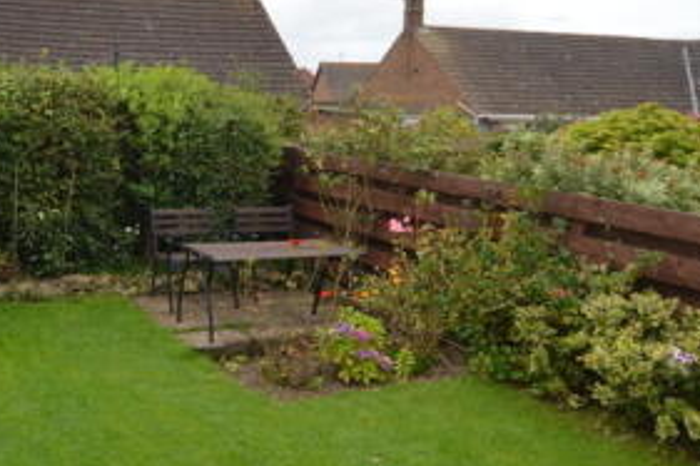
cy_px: 197
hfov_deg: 44.2
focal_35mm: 42
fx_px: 816
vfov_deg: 31.8
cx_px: 140
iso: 100
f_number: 5
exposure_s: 1/100
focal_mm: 12
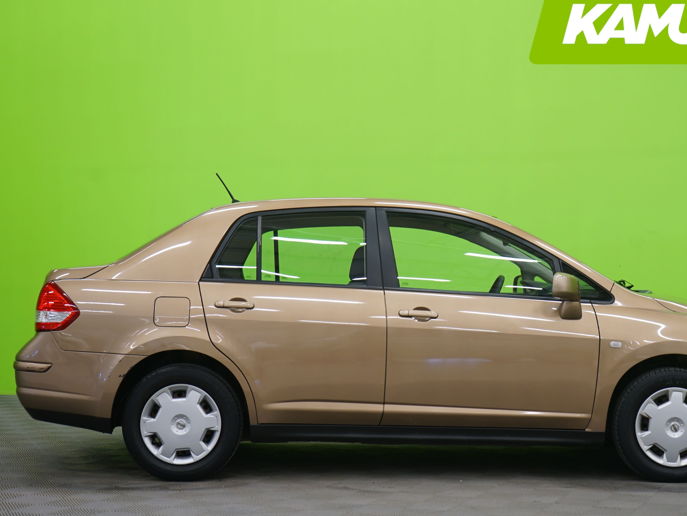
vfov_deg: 24.4
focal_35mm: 60
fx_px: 1191
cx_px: 413
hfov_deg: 32.1
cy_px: 265
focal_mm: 46
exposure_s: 1/8
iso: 400
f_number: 5
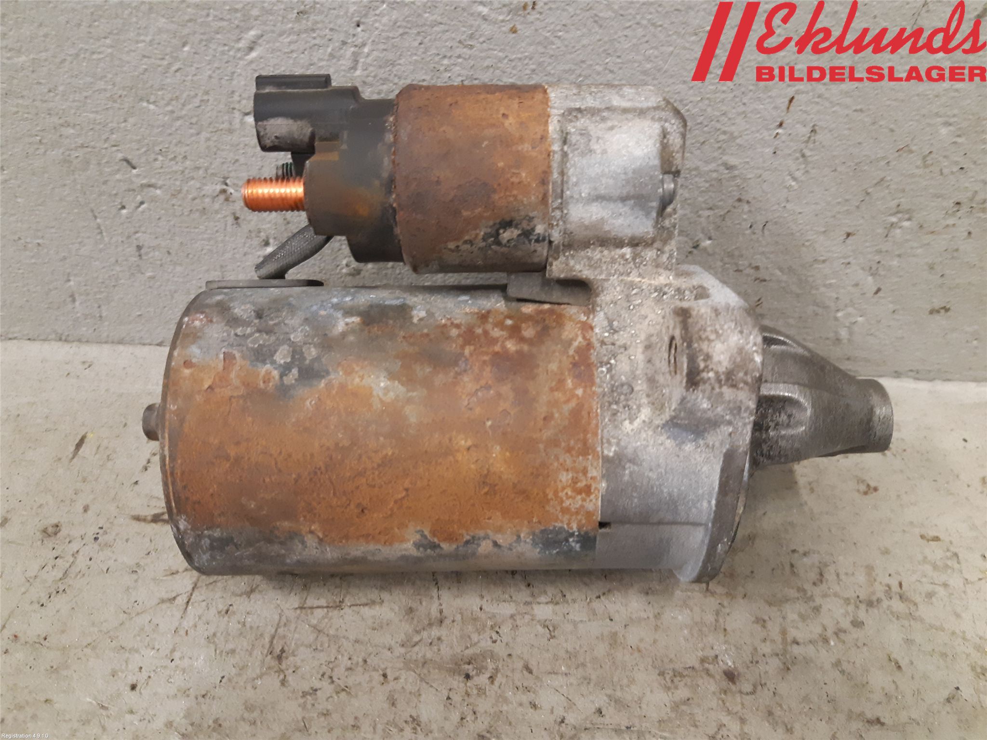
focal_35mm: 26
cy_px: 370
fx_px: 741
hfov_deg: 67.3
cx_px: 494
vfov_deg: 53.1
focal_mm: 3.93
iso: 320
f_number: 1.7
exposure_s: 1/50
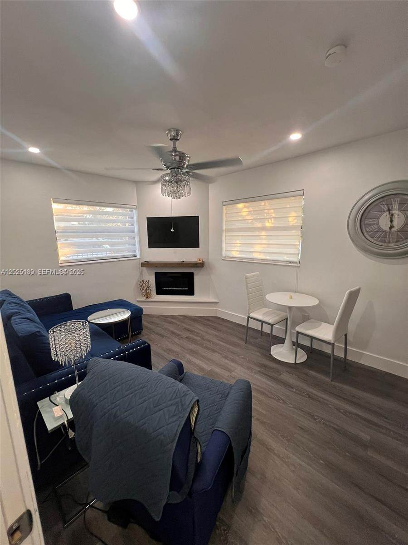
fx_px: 204
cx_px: 204
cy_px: 272
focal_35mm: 13
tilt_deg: -8.6
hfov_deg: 89.9
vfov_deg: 106.2
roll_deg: +0.7
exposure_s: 1/120
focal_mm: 1.57
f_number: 1.8
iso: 200
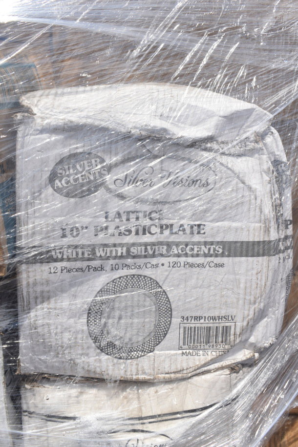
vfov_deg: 57.2
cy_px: 224
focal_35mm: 33
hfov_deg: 40.0
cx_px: 149
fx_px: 410
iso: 200
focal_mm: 22
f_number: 9
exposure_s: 1/500
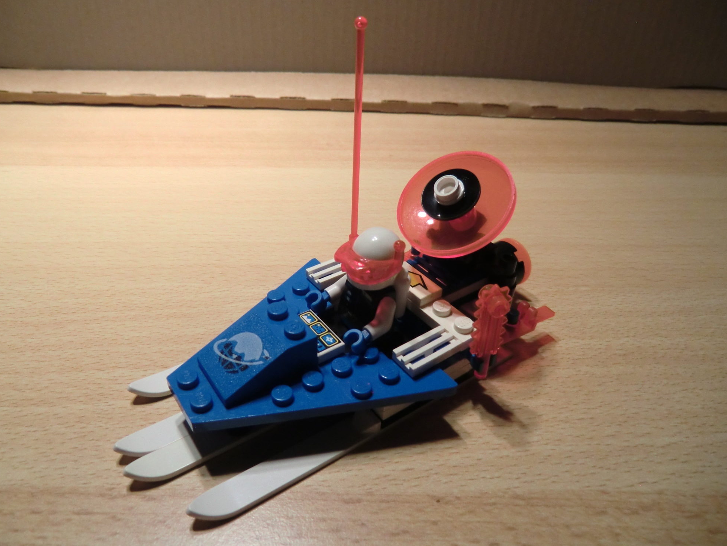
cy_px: 262
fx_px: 525
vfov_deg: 54.9
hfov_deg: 69.4
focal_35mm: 25
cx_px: 350
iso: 250
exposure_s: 1/60
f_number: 3.2
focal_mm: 4.3
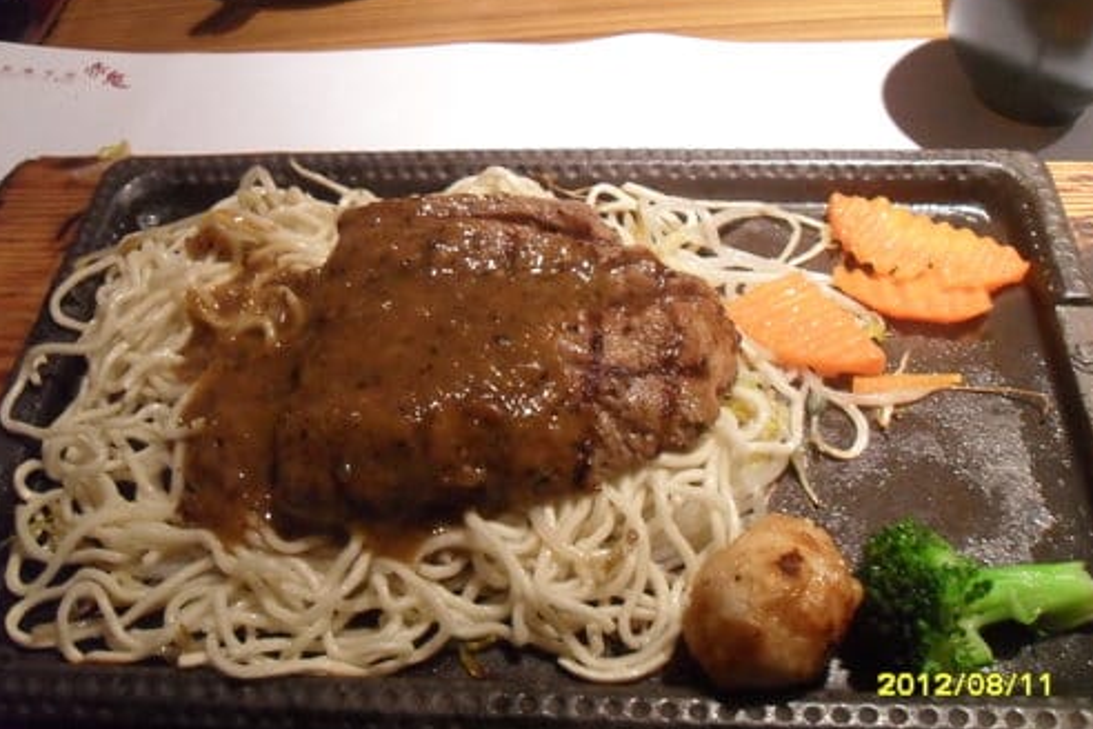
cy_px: 348
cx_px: 544
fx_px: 1123
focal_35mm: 37
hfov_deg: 51.9
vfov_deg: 35.9
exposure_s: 1/30
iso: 320
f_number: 2.8
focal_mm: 6.2
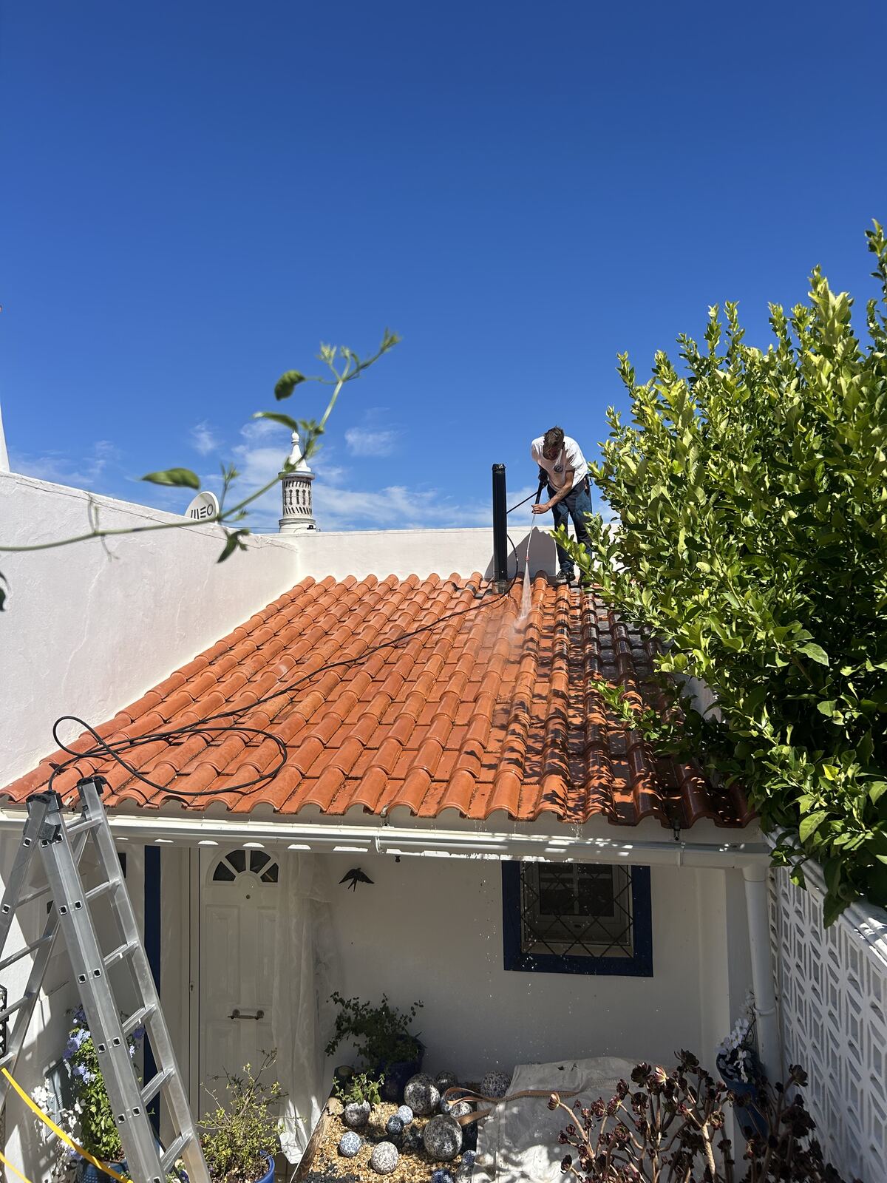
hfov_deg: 53.1
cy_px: 592
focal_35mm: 26
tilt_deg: +3.9
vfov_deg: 67.3
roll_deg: +0.5
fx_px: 888
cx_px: 444
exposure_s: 1/5076
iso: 50
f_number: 1.5
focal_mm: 5.7
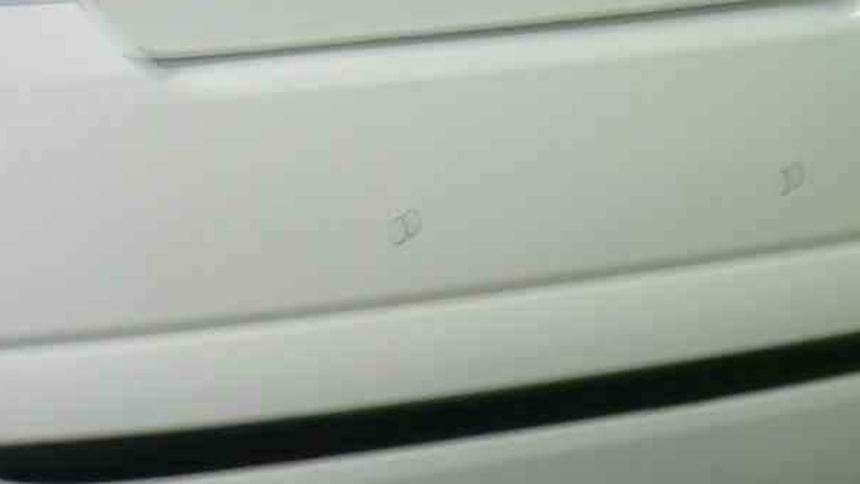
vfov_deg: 3.3
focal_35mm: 366
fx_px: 8347
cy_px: -196
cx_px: -1284
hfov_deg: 5.7
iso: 400
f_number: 5
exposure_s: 1/10
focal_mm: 53
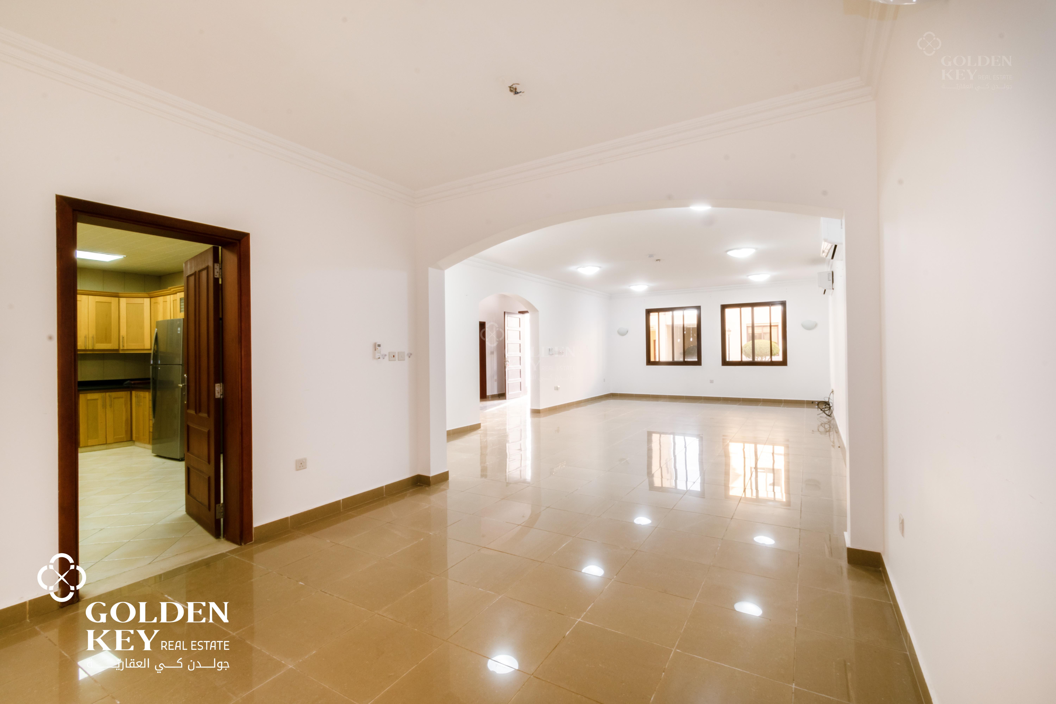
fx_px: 440
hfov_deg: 100.4
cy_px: 352
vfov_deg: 77.3
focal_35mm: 15
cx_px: 528
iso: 200
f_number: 22
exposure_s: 1.3
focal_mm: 10
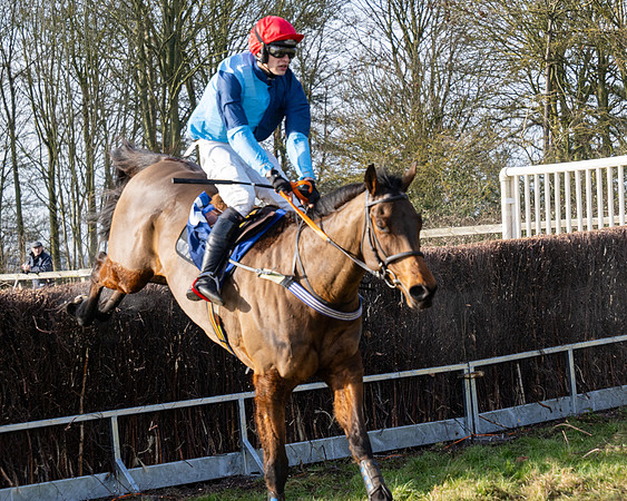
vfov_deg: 13.0
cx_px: 376
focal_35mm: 118
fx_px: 2195
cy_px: 250
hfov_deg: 16.2
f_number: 4
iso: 400
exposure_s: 1/1600
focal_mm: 70
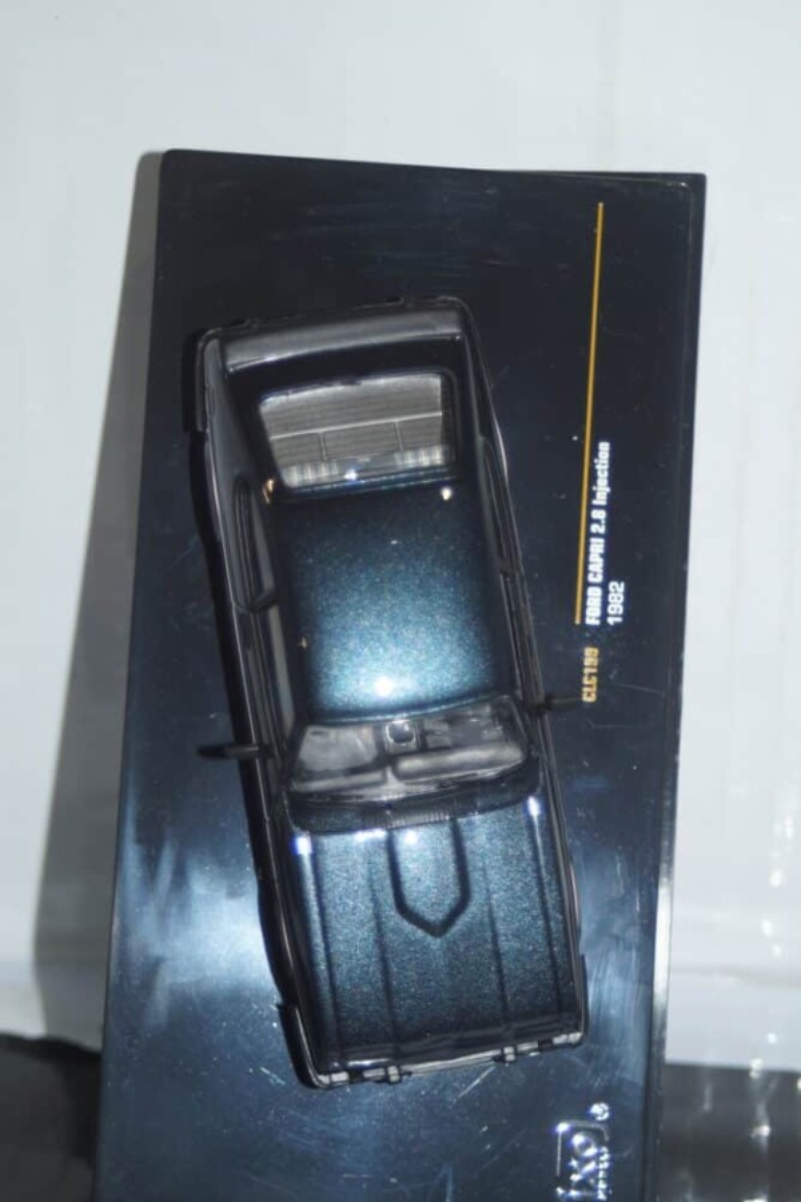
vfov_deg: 22.6
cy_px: 601
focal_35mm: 90
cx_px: 400
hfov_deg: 15.2
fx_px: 3004
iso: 200
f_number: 5.6
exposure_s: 1/60
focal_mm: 60
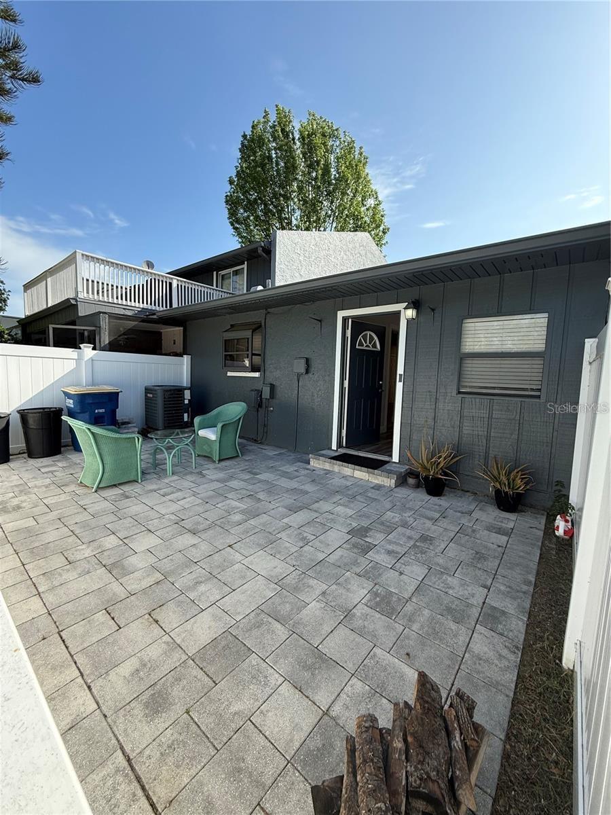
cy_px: 408
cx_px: 306
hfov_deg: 85.7
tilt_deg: -3.9
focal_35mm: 14
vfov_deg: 102.1
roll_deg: -2.2
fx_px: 329
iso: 64
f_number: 2.2
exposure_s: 1/1001
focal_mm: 2.22
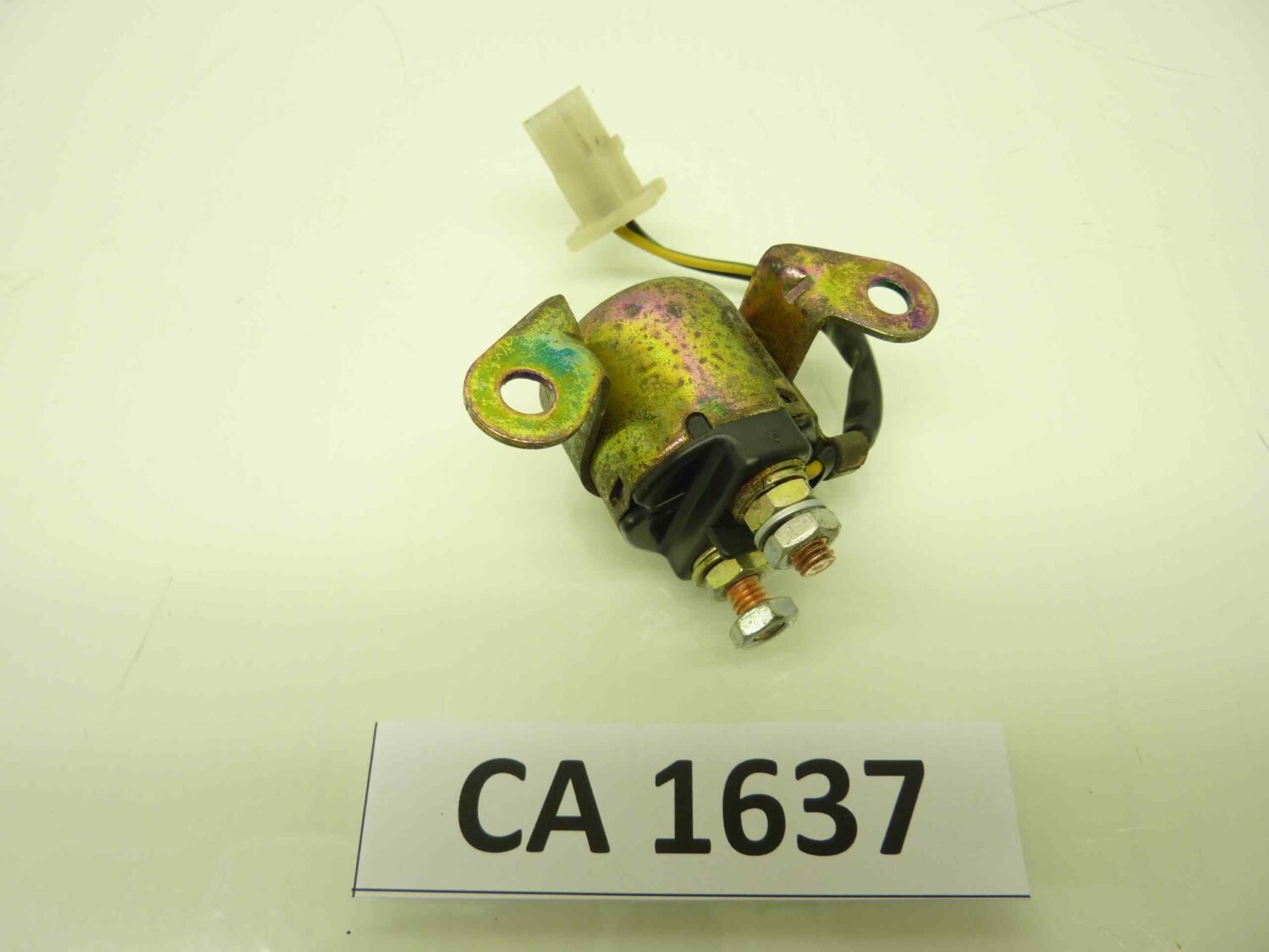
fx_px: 916
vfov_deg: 54.9
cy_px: 476
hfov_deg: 69.4
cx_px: 634
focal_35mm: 25
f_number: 3.3
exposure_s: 1/25
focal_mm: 4.1
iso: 80
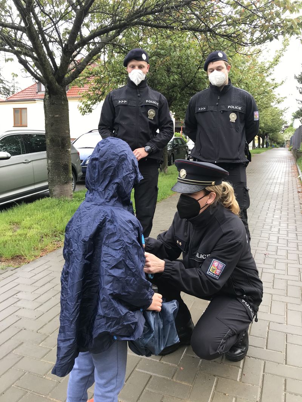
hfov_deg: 49.7
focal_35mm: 28
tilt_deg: -5.3
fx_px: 326
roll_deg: -0.6
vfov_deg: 63.4
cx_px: 151
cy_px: 201
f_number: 1.8
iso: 25
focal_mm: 3.99
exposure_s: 1/100
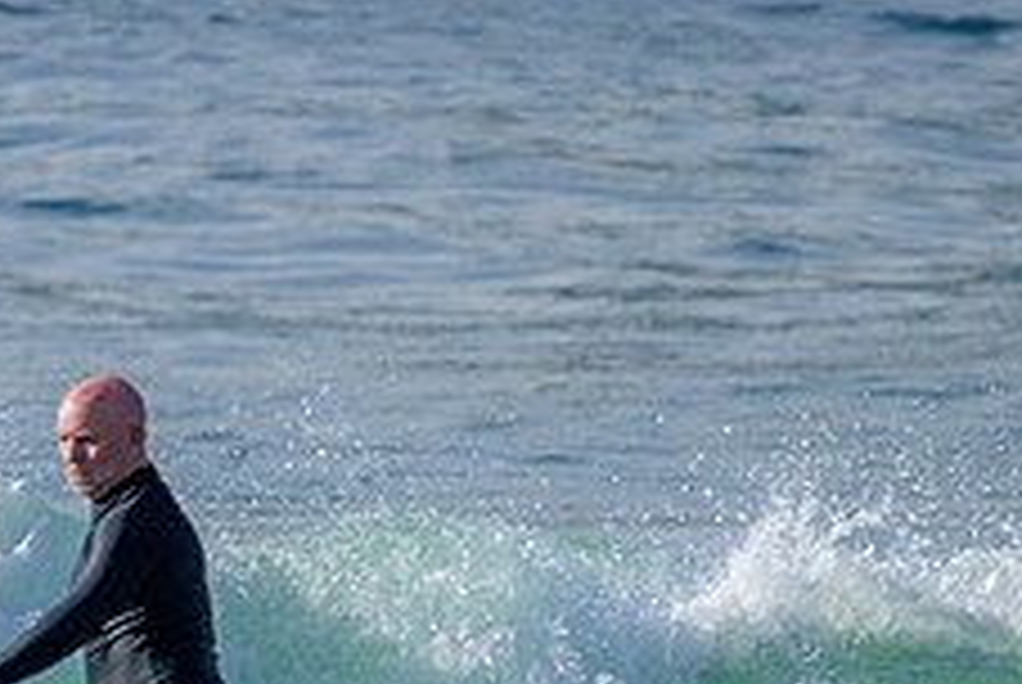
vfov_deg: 0.7
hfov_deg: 1.0
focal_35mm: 2041
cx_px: 59
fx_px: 58016
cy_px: 866
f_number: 11
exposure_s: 1/2000
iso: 720
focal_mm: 800
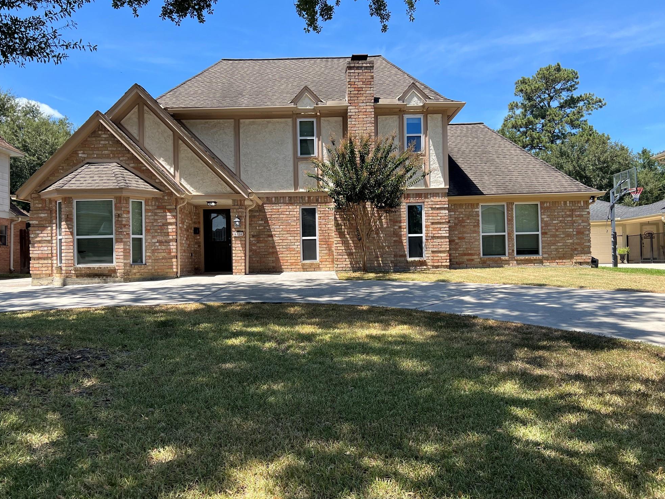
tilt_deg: +1.6
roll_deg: +1.4
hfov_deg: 65.3
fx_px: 519
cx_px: 324
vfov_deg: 51.4
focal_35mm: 27
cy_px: 247
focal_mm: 5.7
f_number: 1.5
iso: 50
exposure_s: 1/1808
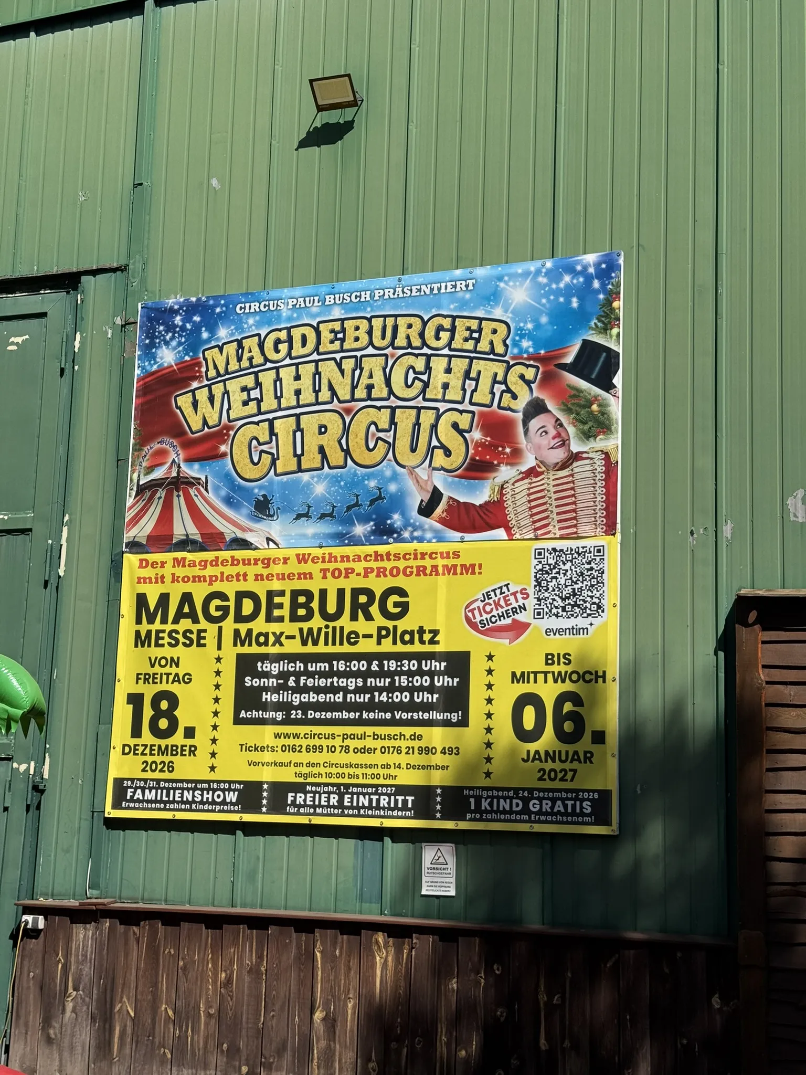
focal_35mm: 48
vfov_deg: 39.7
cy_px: 538
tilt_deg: +10.5
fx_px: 1490
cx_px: 403
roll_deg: -2.3
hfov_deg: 30.3
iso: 64
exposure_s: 1/7092
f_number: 1.78
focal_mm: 6.76
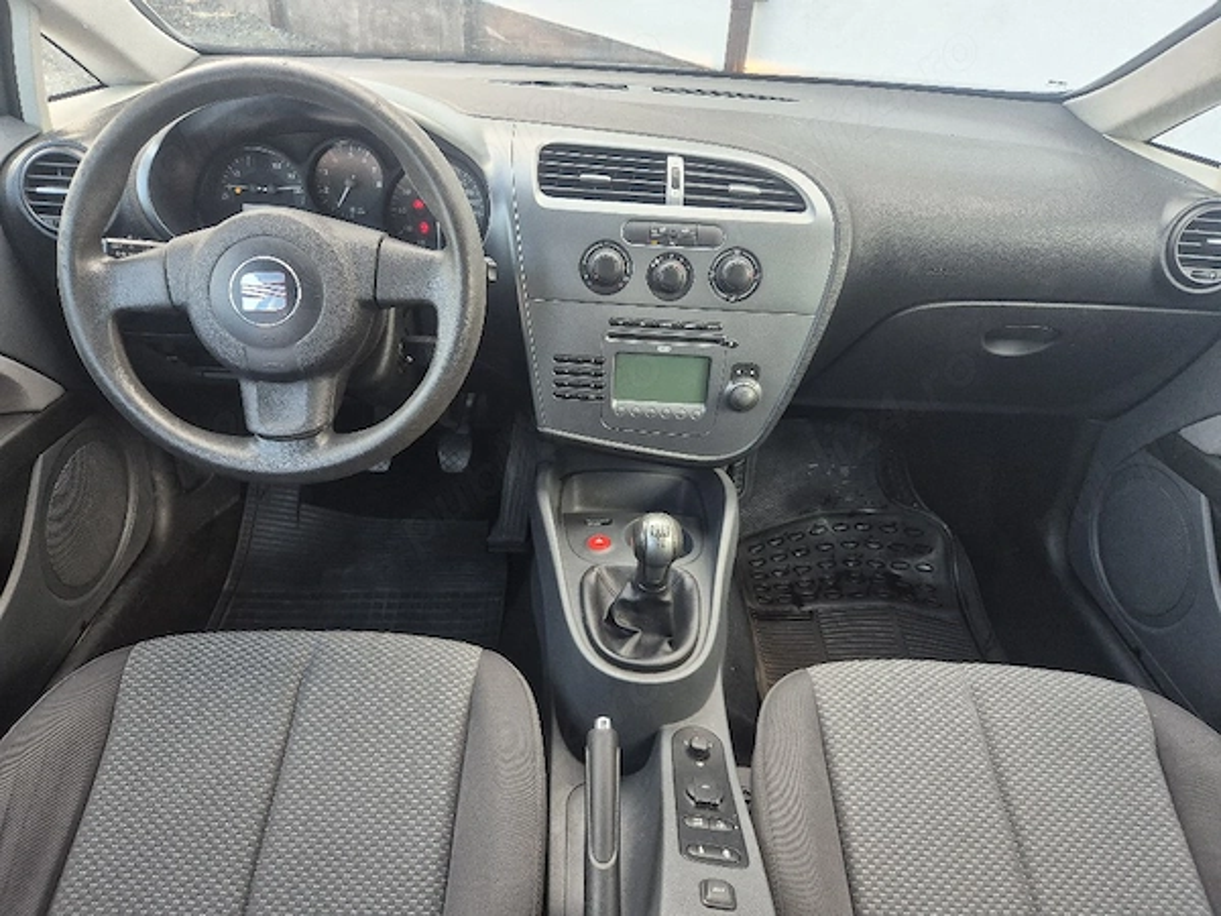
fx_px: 811
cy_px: 458
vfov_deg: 58.9
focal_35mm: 23
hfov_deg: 73.9
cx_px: 610
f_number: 1.8
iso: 160
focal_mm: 5.4
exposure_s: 1/100
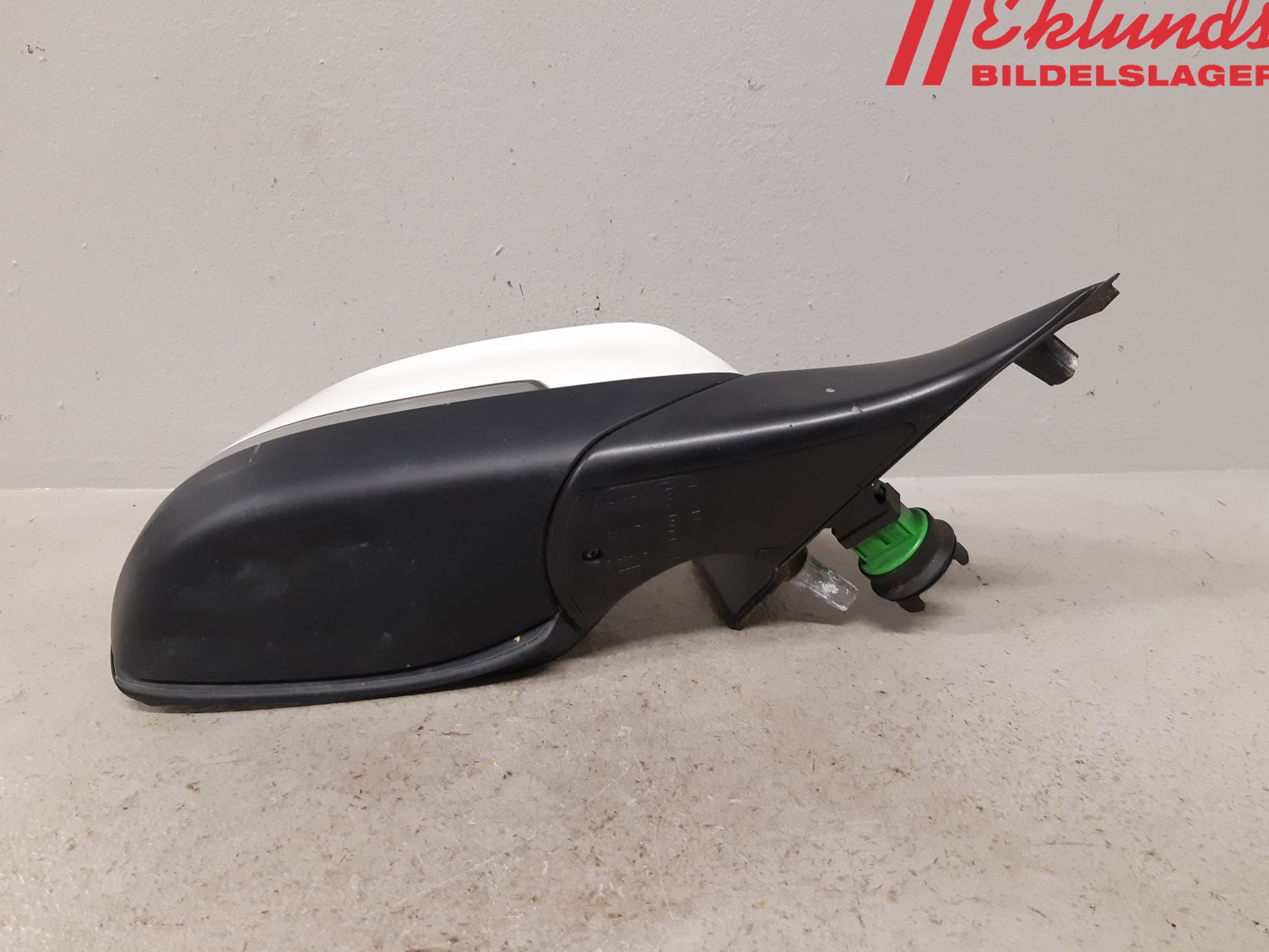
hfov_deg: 65.3
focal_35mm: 27
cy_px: 471
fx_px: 990
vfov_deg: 51.4
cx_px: 622
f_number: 1.7
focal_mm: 3.93
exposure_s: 1/50
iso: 200
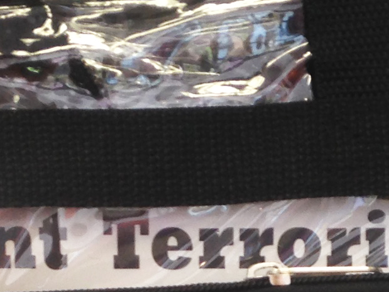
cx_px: 170
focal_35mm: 174
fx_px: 1955
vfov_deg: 8.3
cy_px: 495
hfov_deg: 11.4
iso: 50
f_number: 2.4
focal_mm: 4.12
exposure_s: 1/20
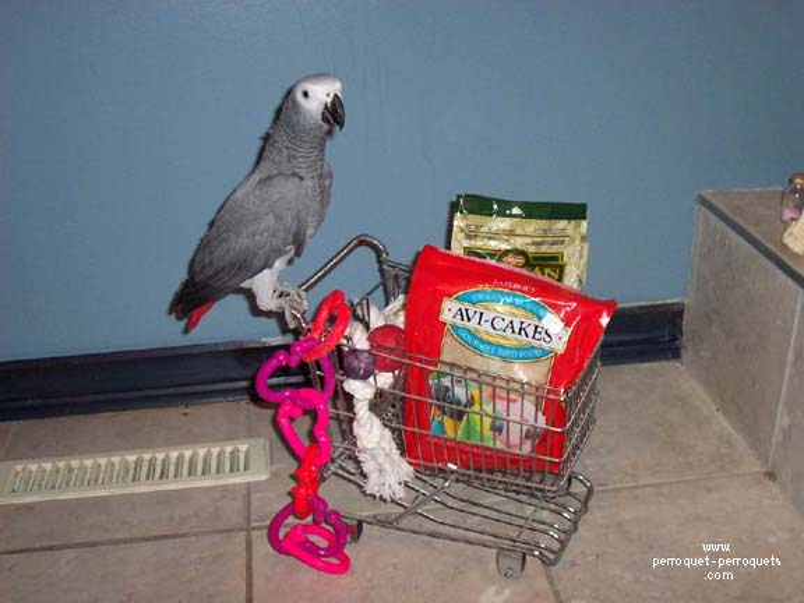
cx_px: 402
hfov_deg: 41.2
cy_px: 302
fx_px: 1068
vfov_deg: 31.5
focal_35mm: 46
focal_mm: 7
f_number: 3
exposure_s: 1/60
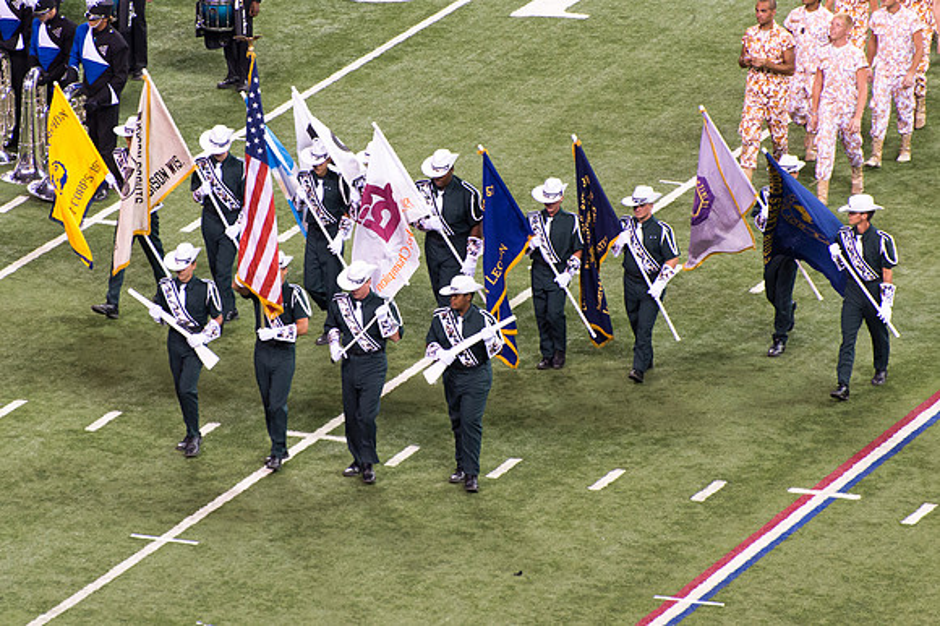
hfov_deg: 5.1
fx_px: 10552
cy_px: 241
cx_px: 425
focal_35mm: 404
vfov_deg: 3.4
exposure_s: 1/320
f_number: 5.6
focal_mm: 300
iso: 1800
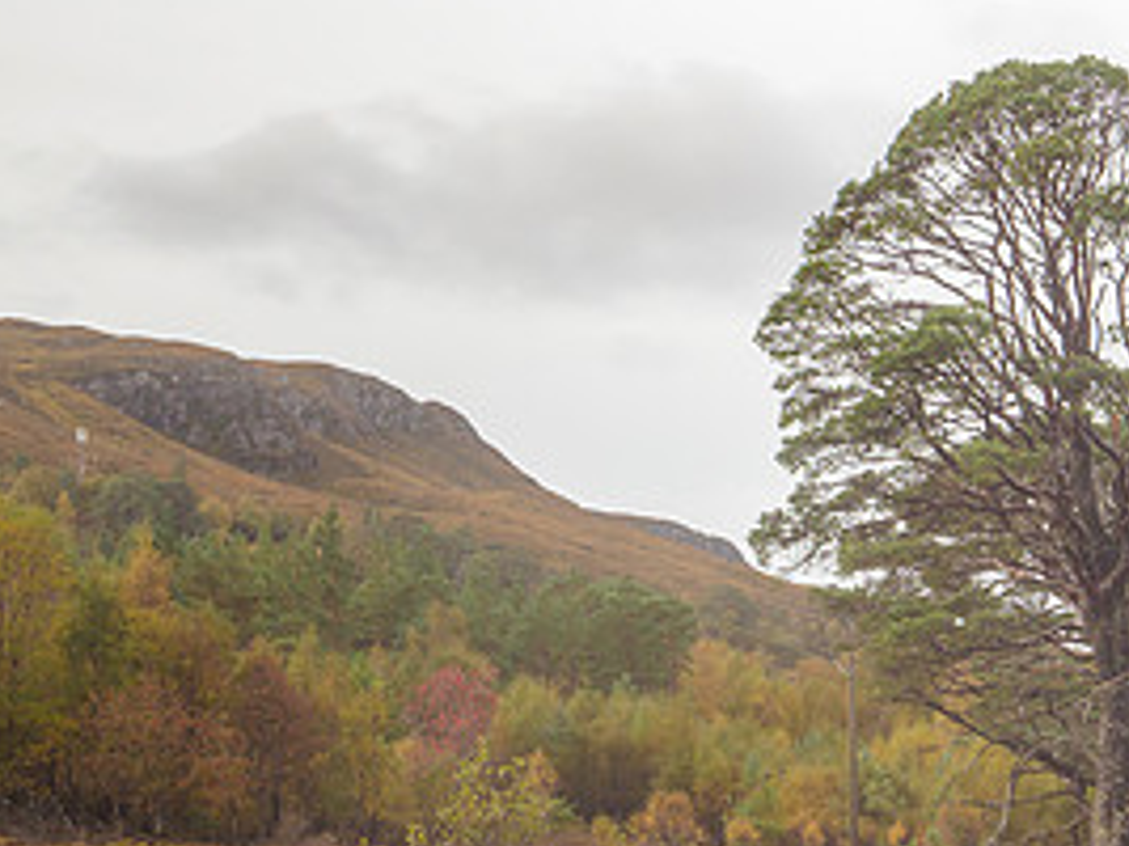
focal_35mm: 87
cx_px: 1142
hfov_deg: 21.7
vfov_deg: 16.6
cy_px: 827
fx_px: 2836
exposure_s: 4
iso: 200
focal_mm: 20
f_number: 7.1
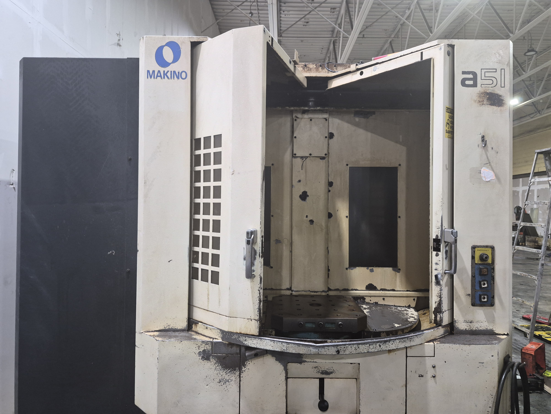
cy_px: 207
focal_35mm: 23
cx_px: 276
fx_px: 366
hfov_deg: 73.9
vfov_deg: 58.9
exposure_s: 1/120
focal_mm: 5.4
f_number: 1.8
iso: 400
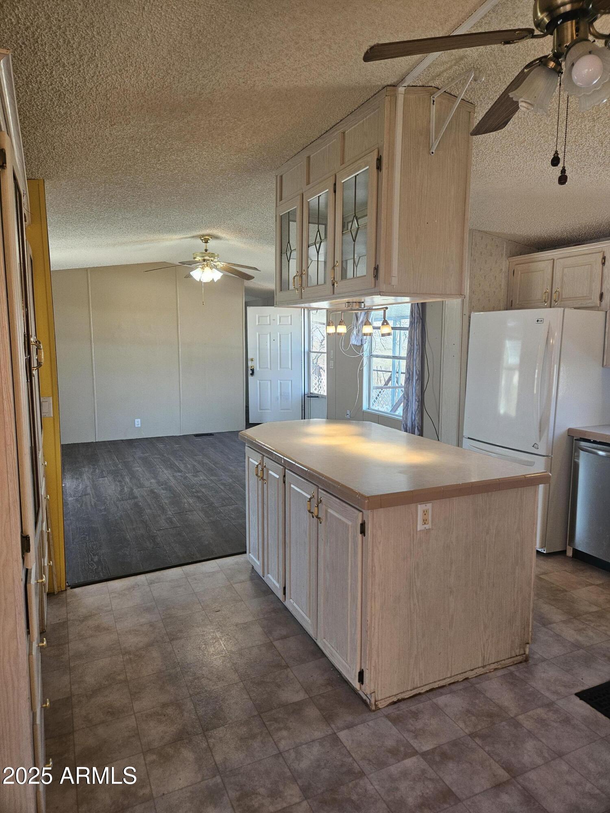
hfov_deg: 58.9
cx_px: 305
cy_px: 406
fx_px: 540
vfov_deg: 73.9
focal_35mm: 23
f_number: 1.8
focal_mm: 5.4
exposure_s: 1/120
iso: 125
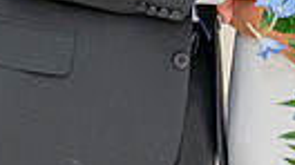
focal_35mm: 203
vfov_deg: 5.8
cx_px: 345
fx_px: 1587
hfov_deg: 10.5
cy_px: -176
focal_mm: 38
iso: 800
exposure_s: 1/160
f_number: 4
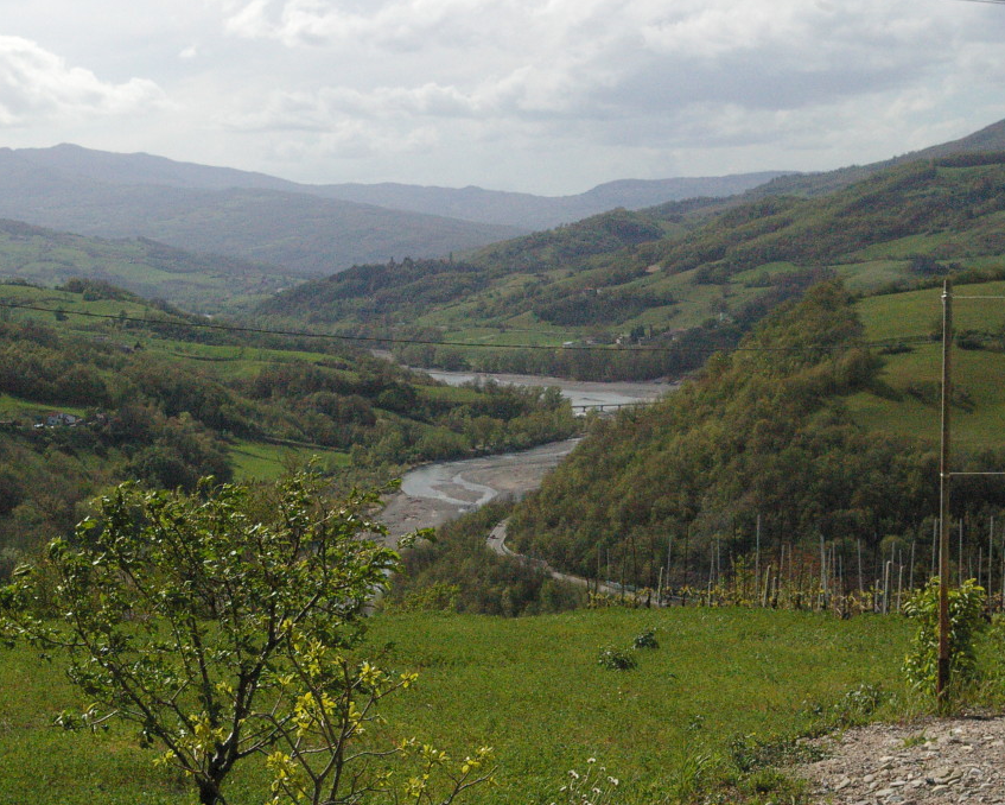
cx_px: 433
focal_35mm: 68
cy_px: 402
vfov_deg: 22.5
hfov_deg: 27.9
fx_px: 2023
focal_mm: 40
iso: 3200
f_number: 13
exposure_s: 1/4000
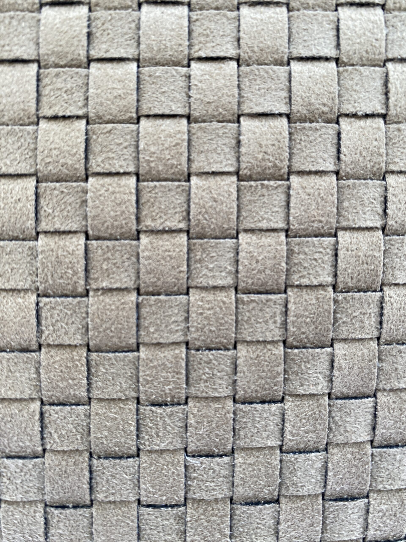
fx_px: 407
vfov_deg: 67.3
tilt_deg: -21.8
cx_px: 203
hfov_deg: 53.1
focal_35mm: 26
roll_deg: -1.9
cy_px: 271
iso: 32
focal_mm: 4.25
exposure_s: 1/140
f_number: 1.8
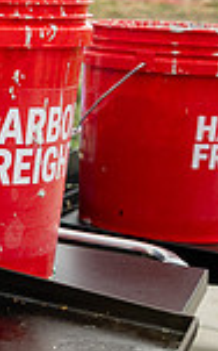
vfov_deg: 20.4
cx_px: -421
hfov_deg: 10.0
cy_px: 64
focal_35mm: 101
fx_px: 963
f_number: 4
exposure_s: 1/250
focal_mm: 24
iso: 160
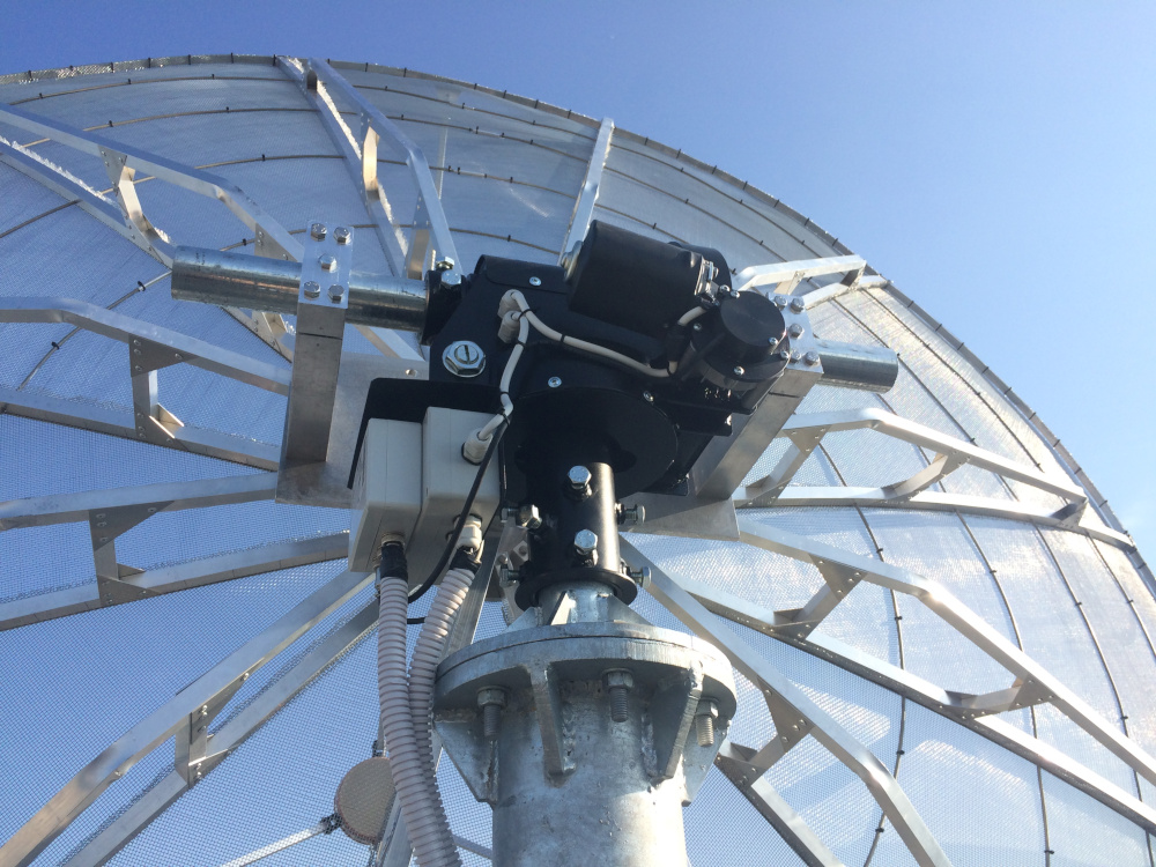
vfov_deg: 48.2
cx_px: 578
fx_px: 968
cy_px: 434
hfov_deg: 61.7
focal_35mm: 29
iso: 32
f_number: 2.2
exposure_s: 1/1244
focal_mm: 4.15
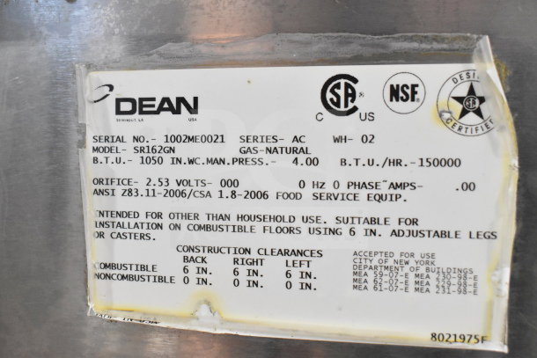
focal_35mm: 51
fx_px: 761
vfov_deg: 26.5
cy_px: 179
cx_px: 268
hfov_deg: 38.9
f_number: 6.3
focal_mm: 34
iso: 6400
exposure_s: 1/160
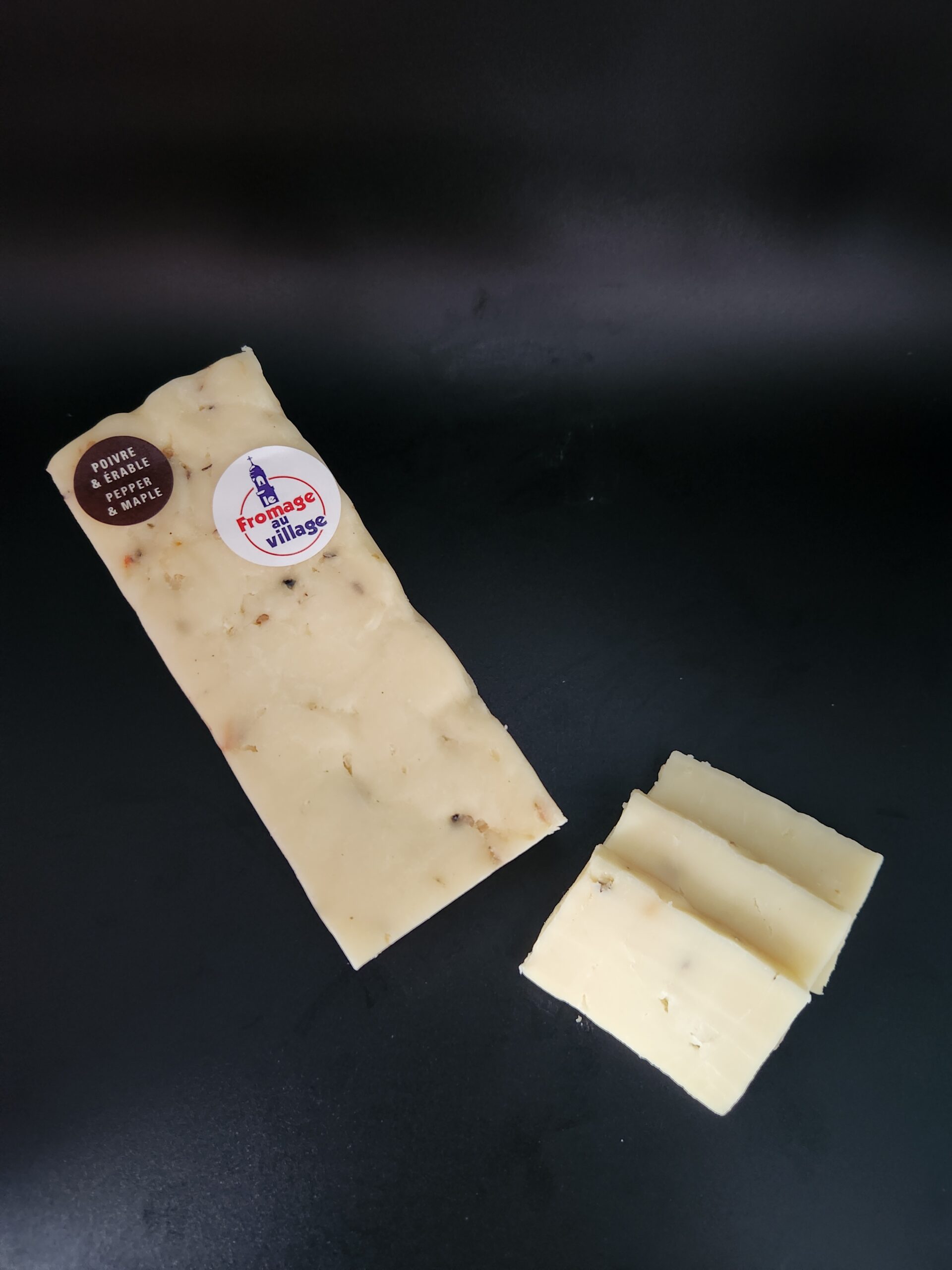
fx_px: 843
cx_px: 476
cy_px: 635
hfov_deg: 58.9
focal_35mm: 23
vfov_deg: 73.9
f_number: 1.8
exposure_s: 1/24
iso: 640
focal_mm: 5.4
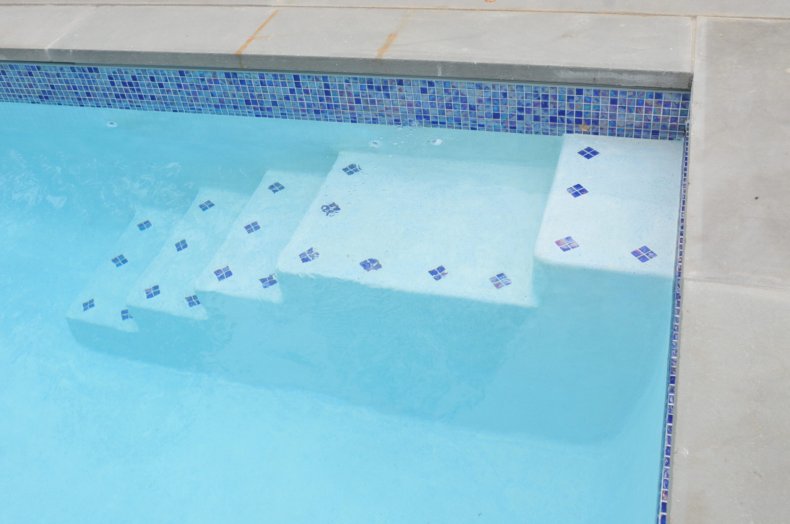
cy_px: 262
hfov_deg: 53.2
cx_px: 395
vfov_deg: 36.8
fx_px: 789
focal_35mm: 36
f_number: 9
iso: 500
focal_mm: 24
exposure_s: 1/320
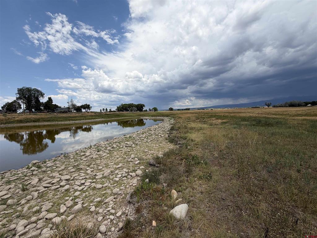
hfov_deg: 102.1
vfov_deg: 85.7
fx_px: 128
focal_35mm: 14
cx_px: 158
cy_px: 119
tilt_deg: -2.4
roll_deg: +1.1
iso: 20
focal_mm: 2.22
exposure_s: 1/1189
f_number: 2.2
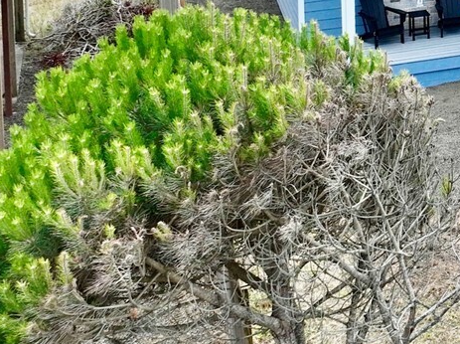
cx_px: 662
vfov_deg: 17.7
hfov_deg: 20.6
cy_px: 242
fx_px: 1102
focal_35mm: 83
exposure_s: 1/2500
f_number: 2.8
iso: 230
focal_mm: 12.29
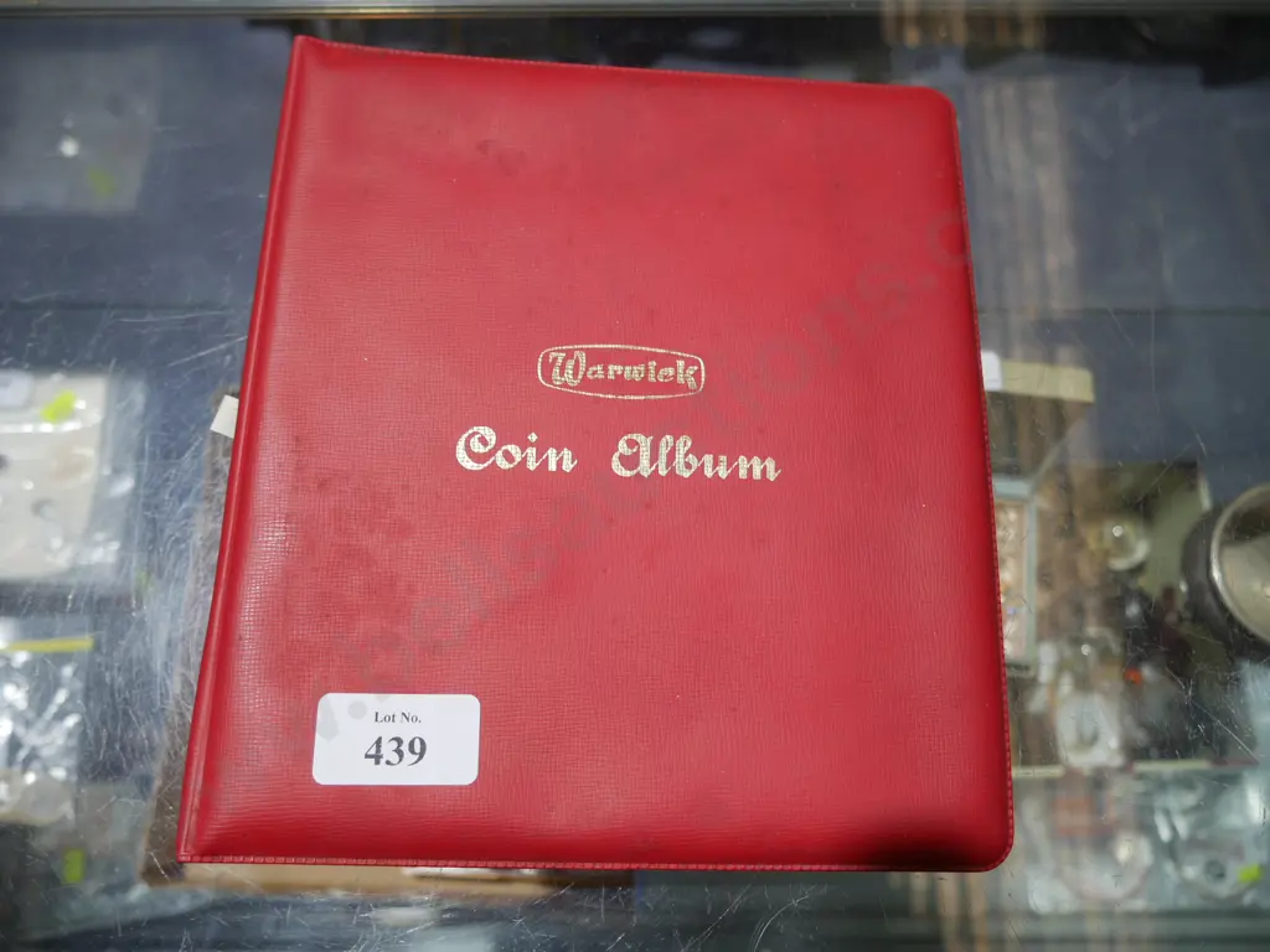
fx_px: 1027
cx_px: 635
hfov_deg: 63.4
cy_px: 476
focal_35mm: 28
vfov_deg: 49.7
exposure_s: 1/80
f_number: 3.5
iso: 200
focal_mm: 14
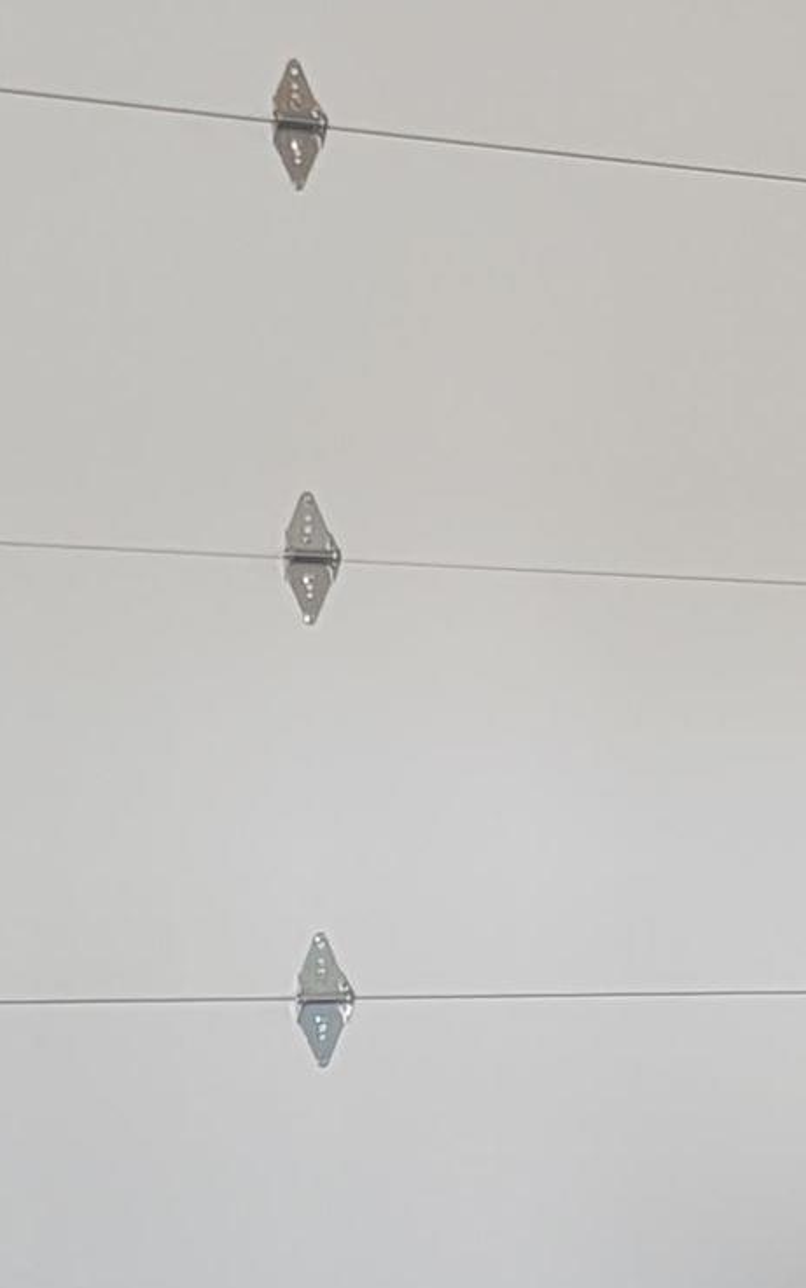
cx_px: 1075
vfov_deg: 19.6
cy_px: 825
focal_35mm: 106
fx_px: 3723
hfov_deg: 12.0
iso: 250
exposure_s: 1/40
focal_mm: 6.7
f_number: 1.8
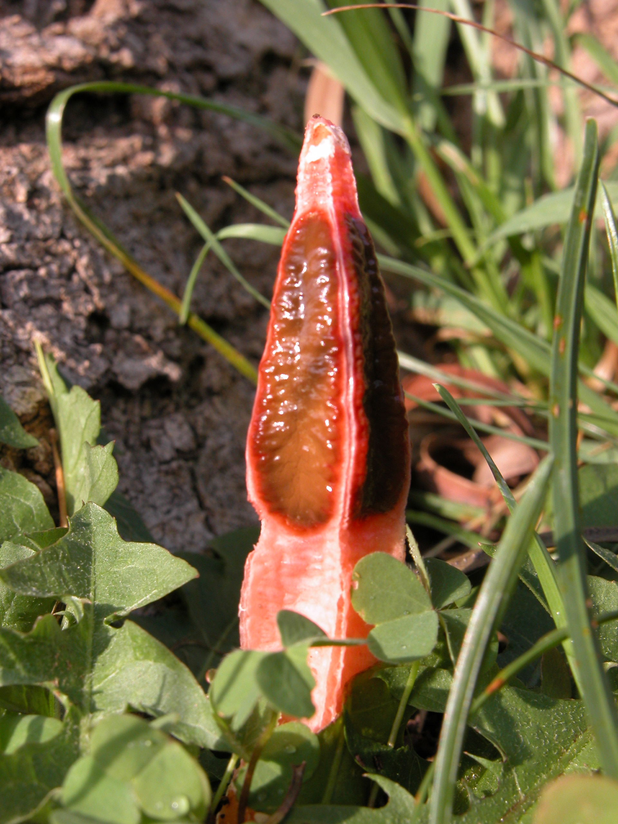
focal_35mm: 74
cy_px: 412
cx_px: 309
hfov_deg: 19.9
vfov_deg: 26.3
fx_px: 1761
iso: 100
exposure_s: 1/78.5
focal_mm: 18.8
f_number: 7.5
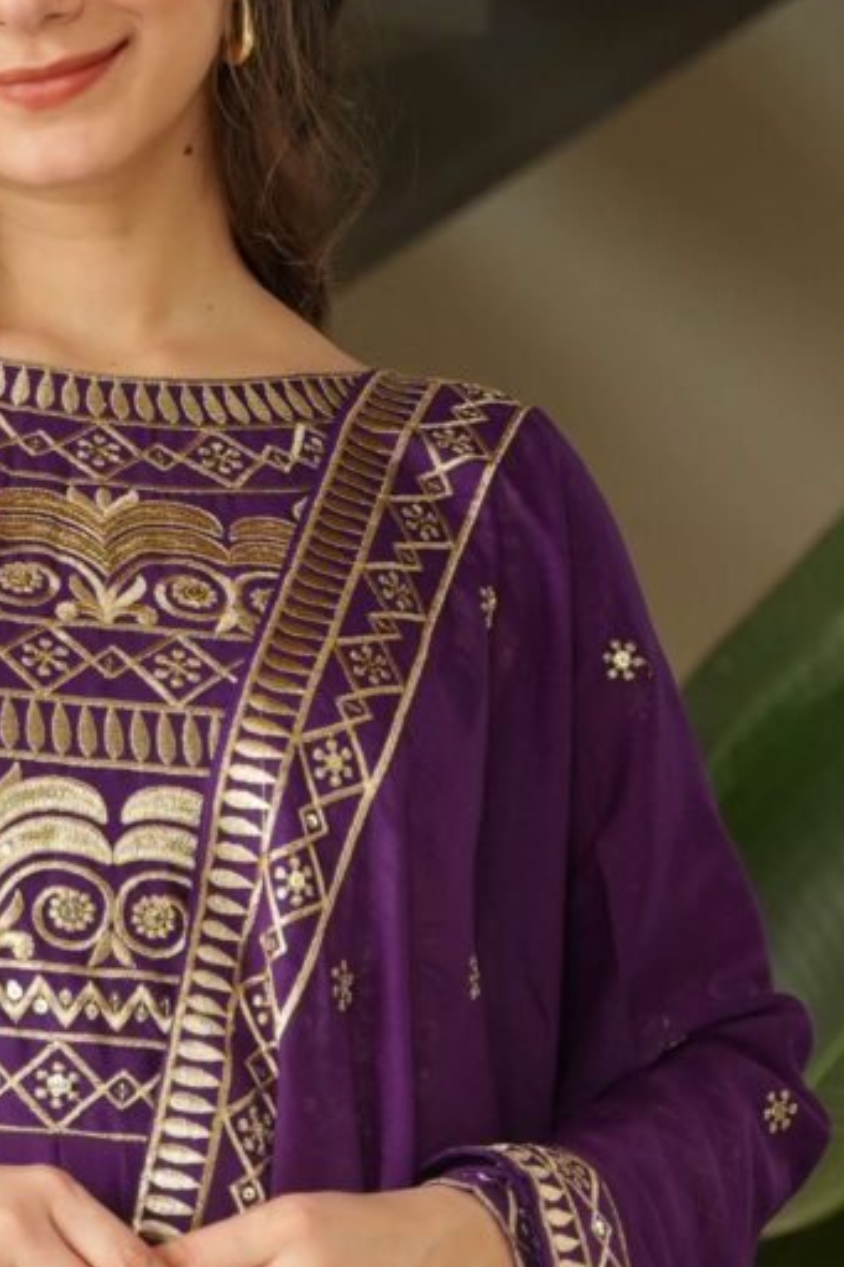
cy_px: 1514
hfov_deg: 4.6
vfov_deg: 6.9
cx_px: 19
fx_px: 10416
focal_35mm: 296
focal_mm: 59.2
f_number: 3.2
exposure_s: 1/200
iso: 400
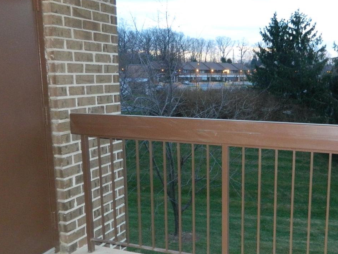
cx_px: 237
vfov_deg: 37.7
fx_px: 371
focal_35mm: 38
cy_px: 138
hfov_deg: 47.8
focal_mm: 4.5
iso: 320
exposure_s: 1/30
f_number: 3.1
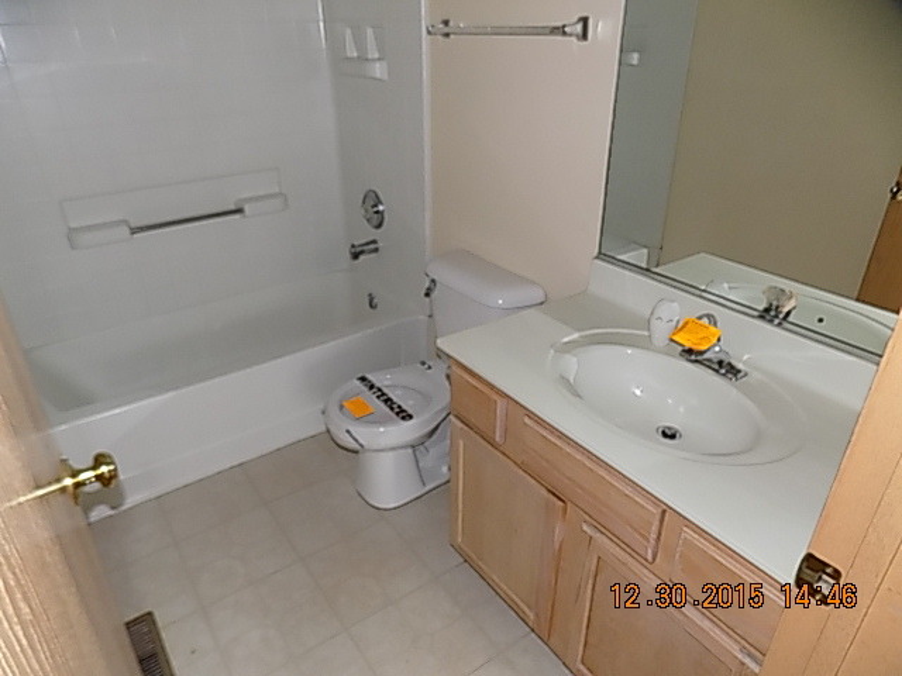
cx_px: 451
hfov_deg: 73.9
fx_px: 599
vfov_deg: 58.9
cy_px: 338
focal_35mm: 23
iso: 200
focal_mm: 4
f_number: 3.1
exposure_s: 1/30
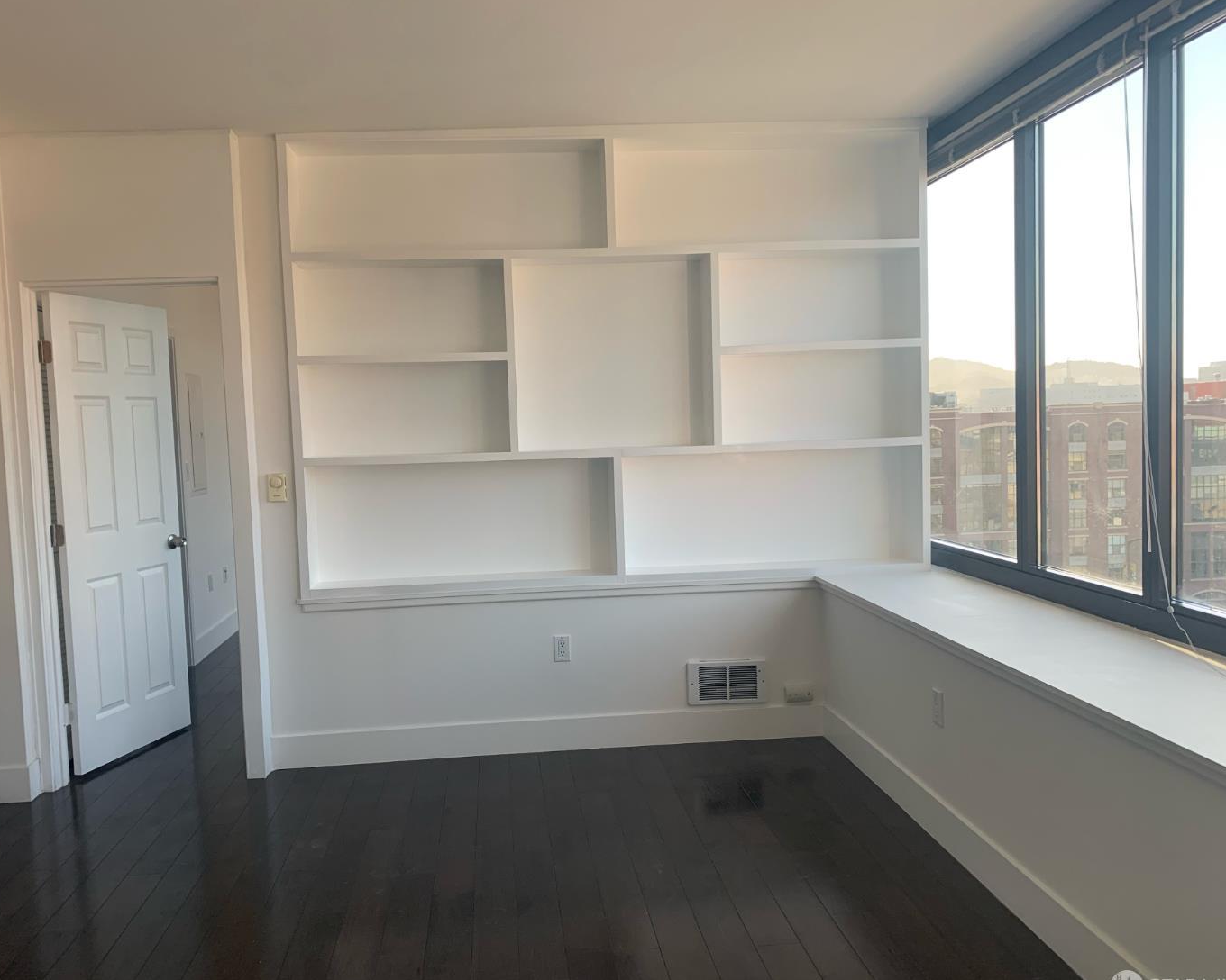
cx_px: 576
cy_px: 501
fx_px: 1016
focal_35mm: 28
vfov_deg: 51.5
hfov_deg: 62.2
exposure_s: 1/121
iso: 64
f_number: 1.8
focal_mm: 4.25
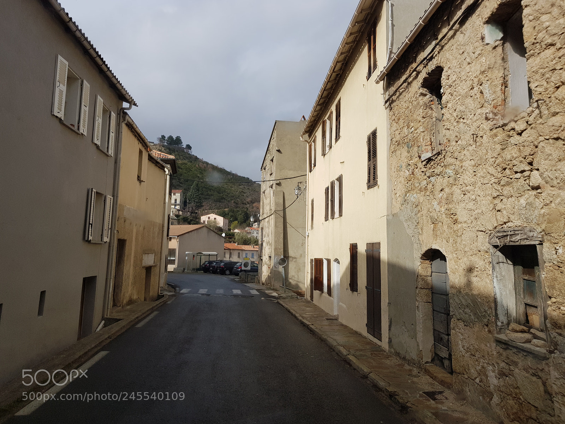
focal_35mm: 26
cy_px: 212
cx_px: 282
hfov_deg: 67.3
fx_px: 424
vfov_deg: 53.1
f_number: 1.7
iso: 40
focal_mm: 4.2
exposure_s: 1/2696
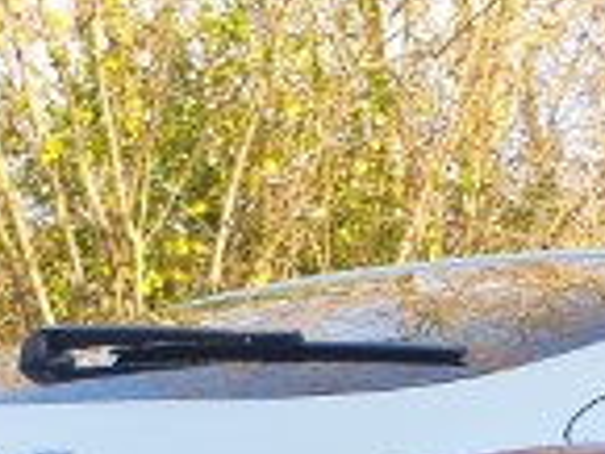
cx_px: 538
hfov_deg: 16.9
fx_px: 2012
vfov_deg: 11.7
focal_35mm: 115
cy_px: 875
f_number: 2.4
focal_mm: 4.3
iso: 50
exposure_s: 1/229
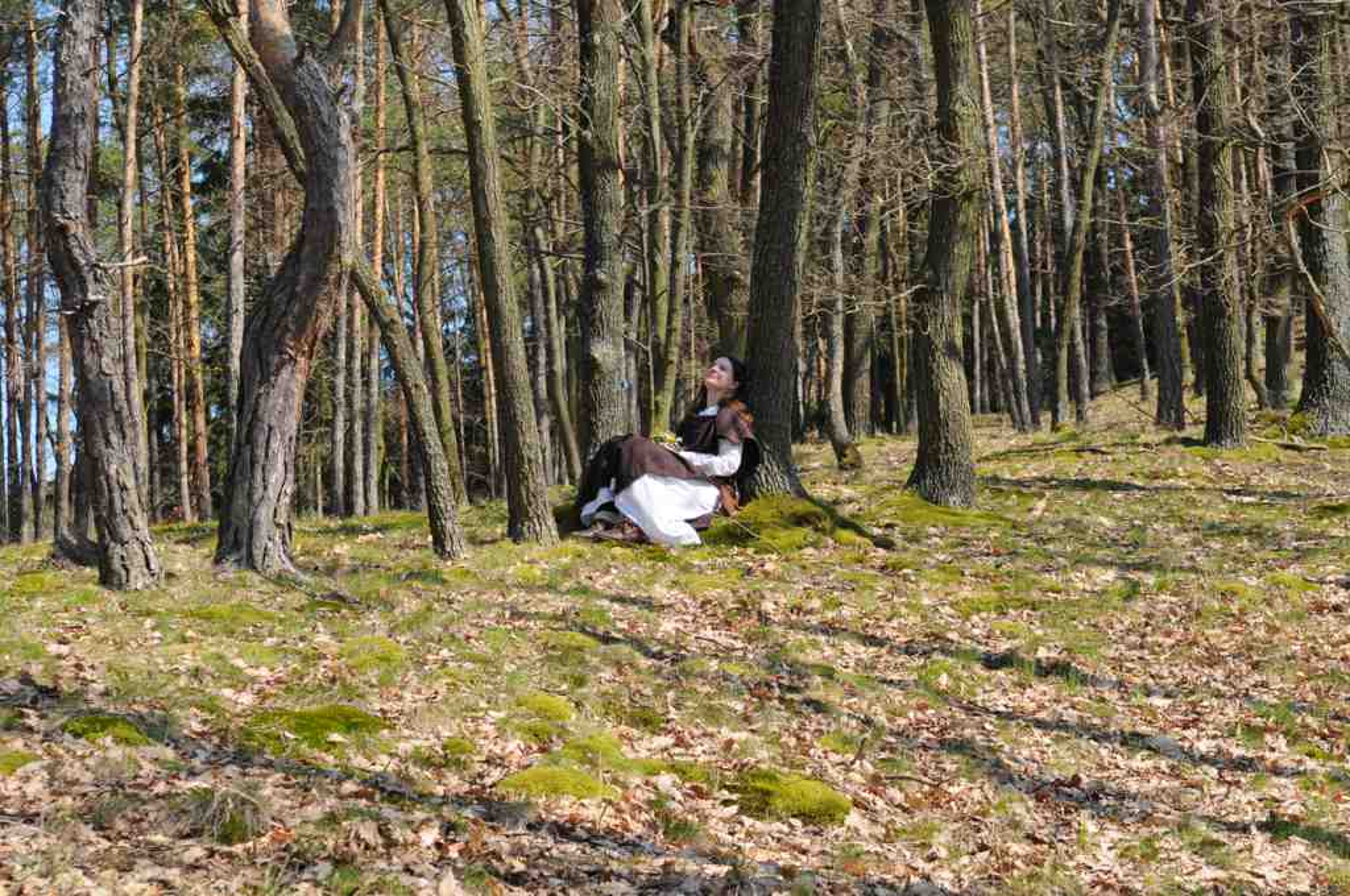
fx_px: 3090
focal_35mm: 82
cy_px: 448
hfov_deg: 24.6
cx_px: 675
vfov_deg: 16.5
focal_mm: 55
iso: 400
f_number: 6.3
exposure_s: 1/800
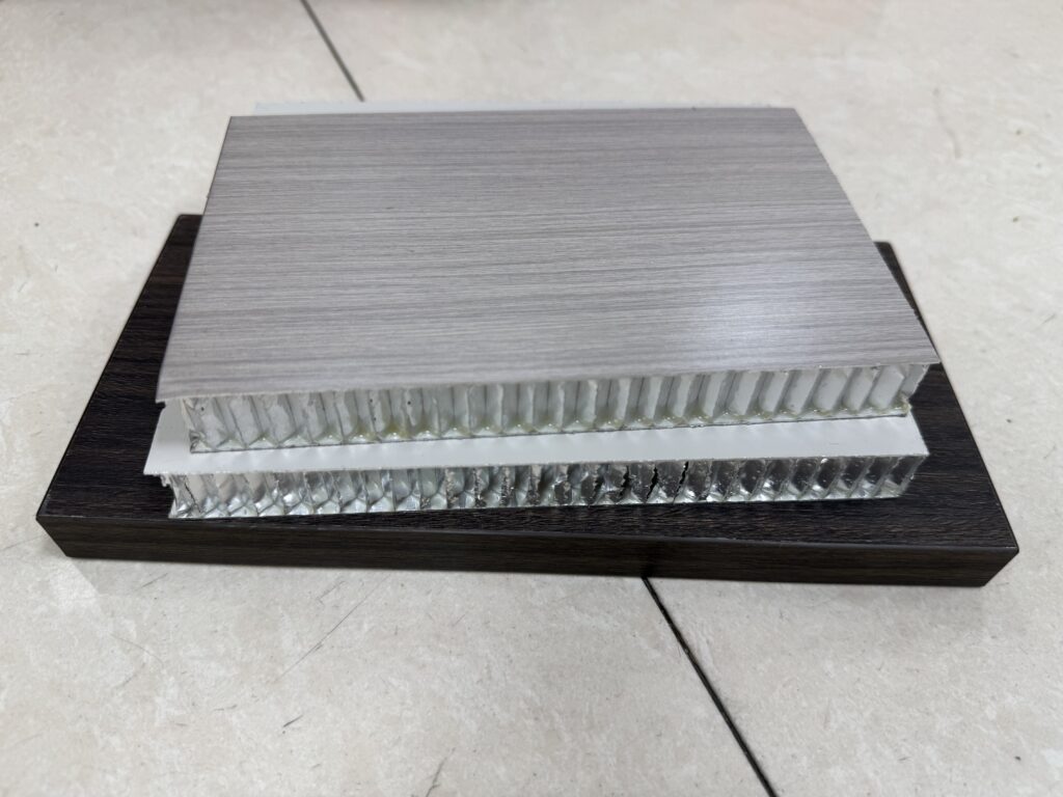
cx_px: 532
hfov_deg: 71.6
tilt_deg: -50.6
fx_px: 737
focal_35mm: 24
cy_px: 398
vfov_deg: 56.8
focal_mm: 6.76
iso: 80
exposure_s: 1/71
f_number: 1.78
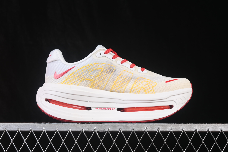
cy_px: 76
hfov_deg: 27.0
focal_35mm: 75
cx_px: 114
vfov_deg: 18.2
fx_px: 475
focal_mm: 50
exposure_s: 1/80
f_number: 8
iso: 160
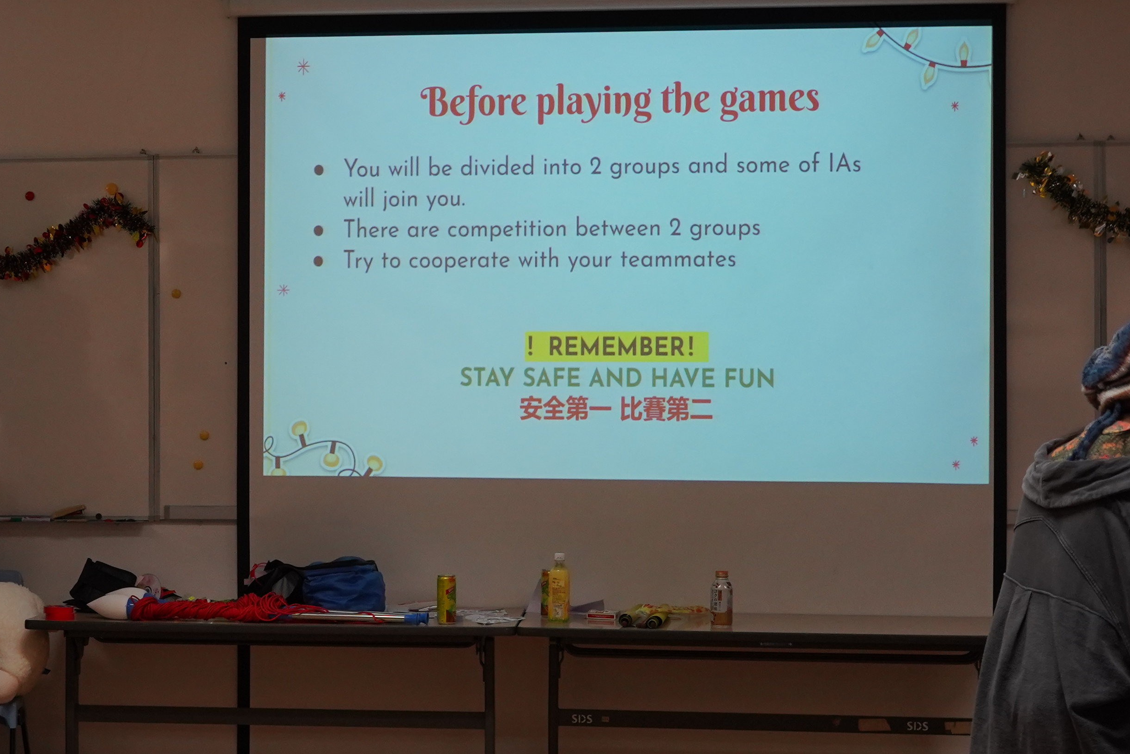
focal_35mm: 76
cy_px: 392
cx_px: 337
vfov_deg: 18.0
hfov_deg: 26.4
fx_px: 2386
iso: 1600
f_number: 9
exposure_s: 1/40
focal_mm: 31
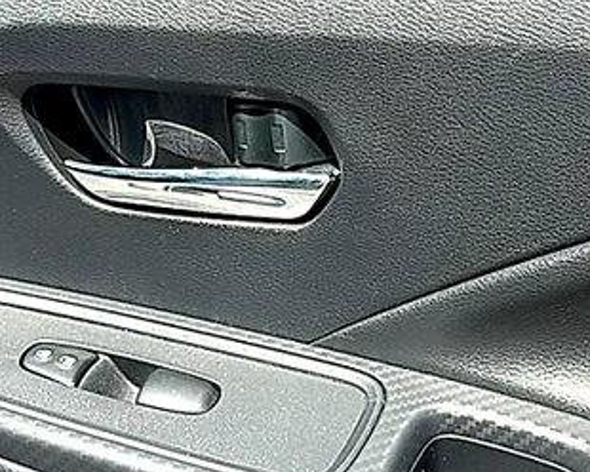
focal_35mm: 86
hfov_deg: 22.2
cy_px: 281
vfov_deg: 17.8
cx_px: 331
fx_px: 1502
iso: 80
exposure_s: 1/1172
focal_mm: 6.86
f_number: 1.78
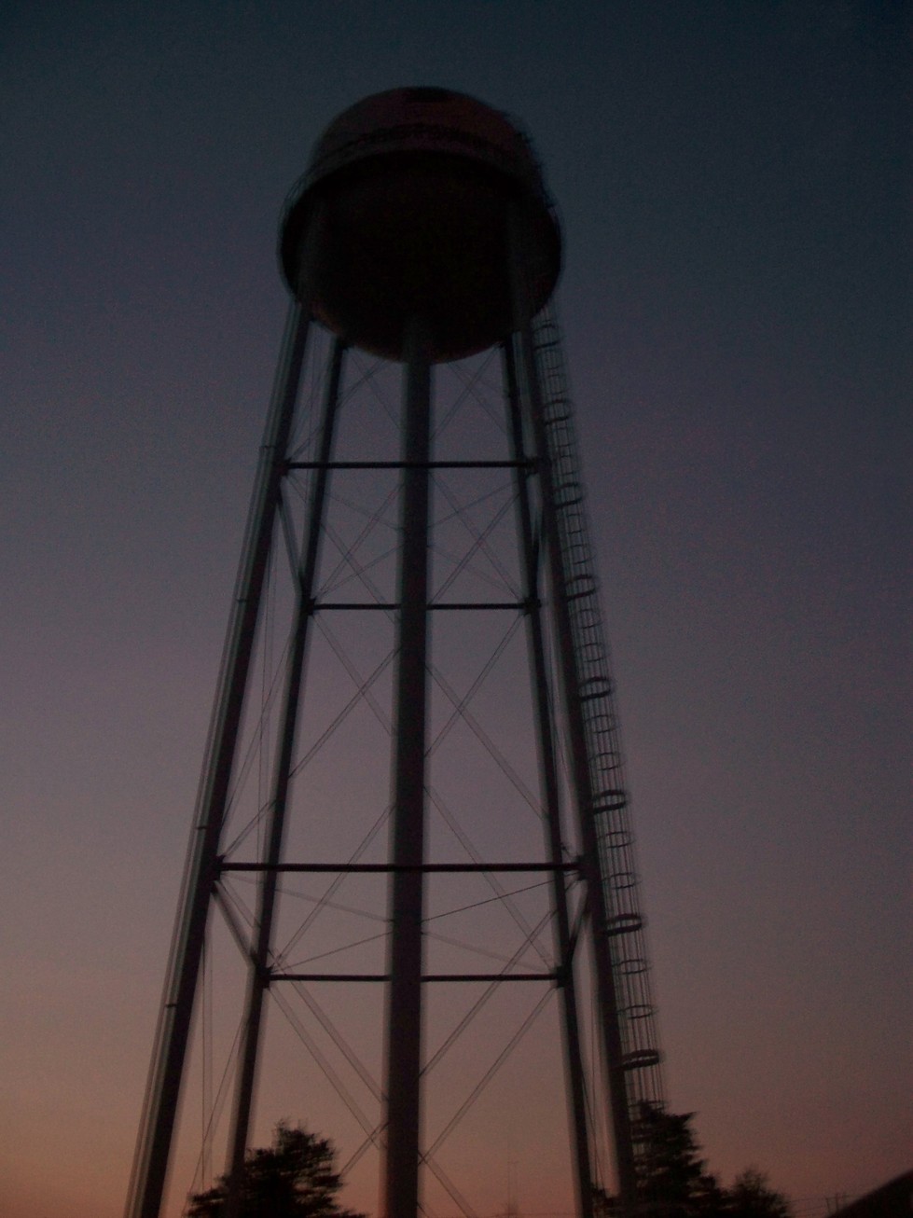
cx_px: 456
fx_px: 1302
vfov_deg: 50.1
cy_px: 609
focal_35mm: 37
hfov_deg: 38.7
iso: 200
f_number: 2.8
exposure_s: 1/8
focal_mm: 7.8
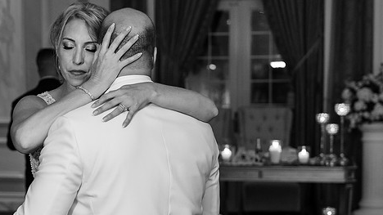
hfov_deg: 23.7
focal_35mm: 89
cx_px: 101
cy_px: 153
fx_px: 904
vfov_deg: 13.5
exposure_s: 1/200
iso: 1600
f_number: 2
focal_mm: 35
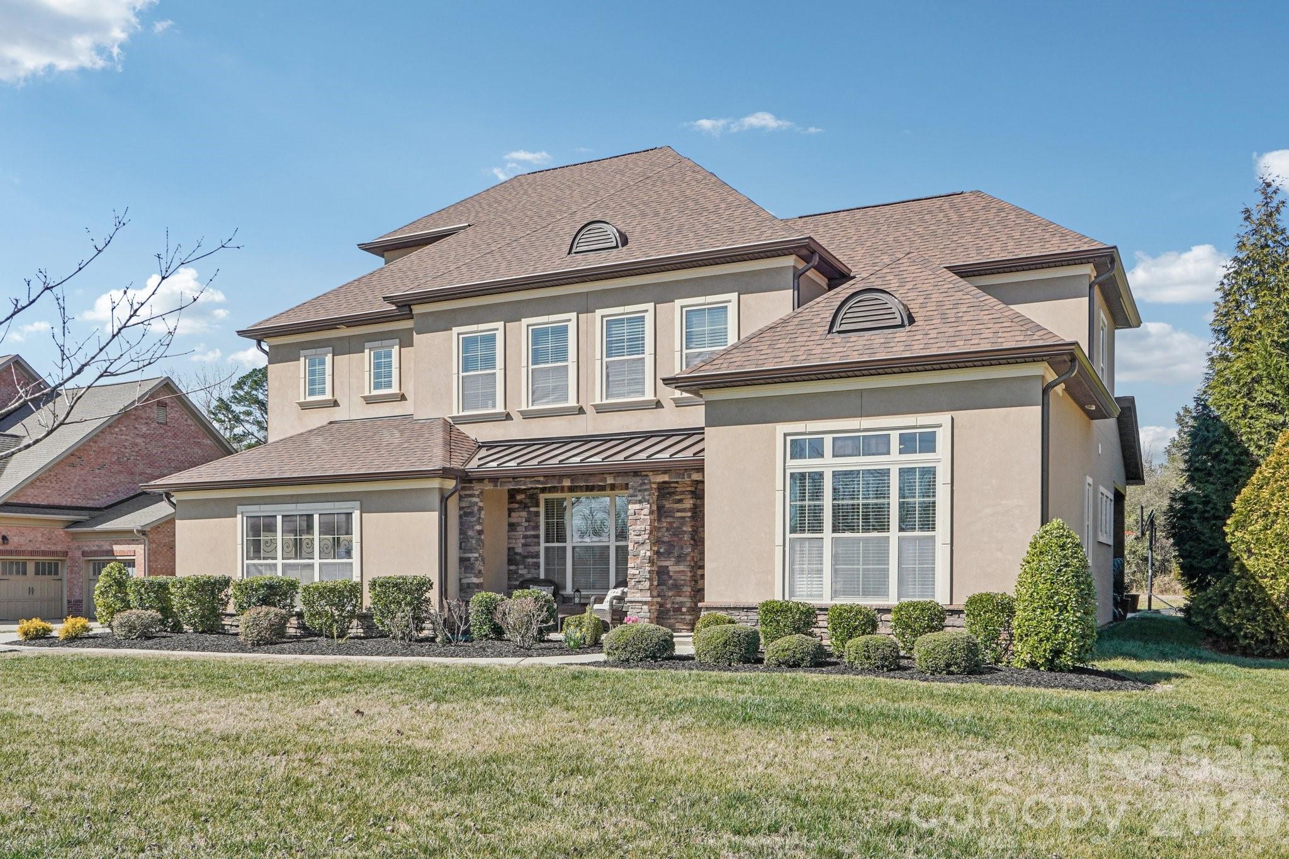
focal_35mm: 30
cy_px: 430
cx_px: 644
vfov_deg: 43.6
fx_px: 1074
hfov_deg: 61.9
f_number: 8
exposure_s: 1/200
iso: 100
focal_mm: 20
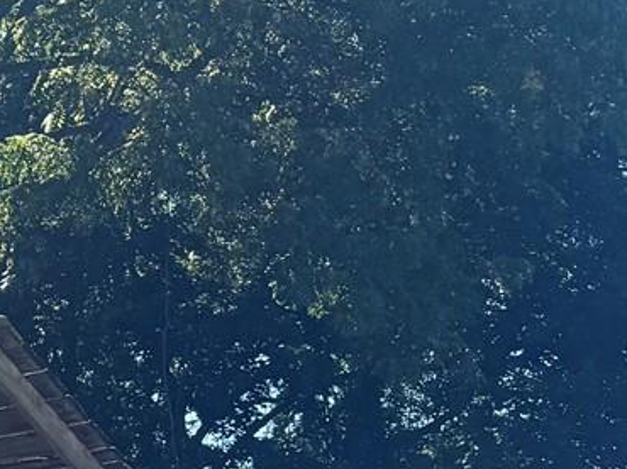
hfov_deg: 11.9
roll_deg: -0.9
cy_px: 997
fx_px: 2407
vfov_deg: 10.1
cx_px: -888
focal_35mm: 133
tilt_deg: -6.6
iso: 80
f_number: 1.78
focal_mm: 6.76
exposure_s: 1/1869
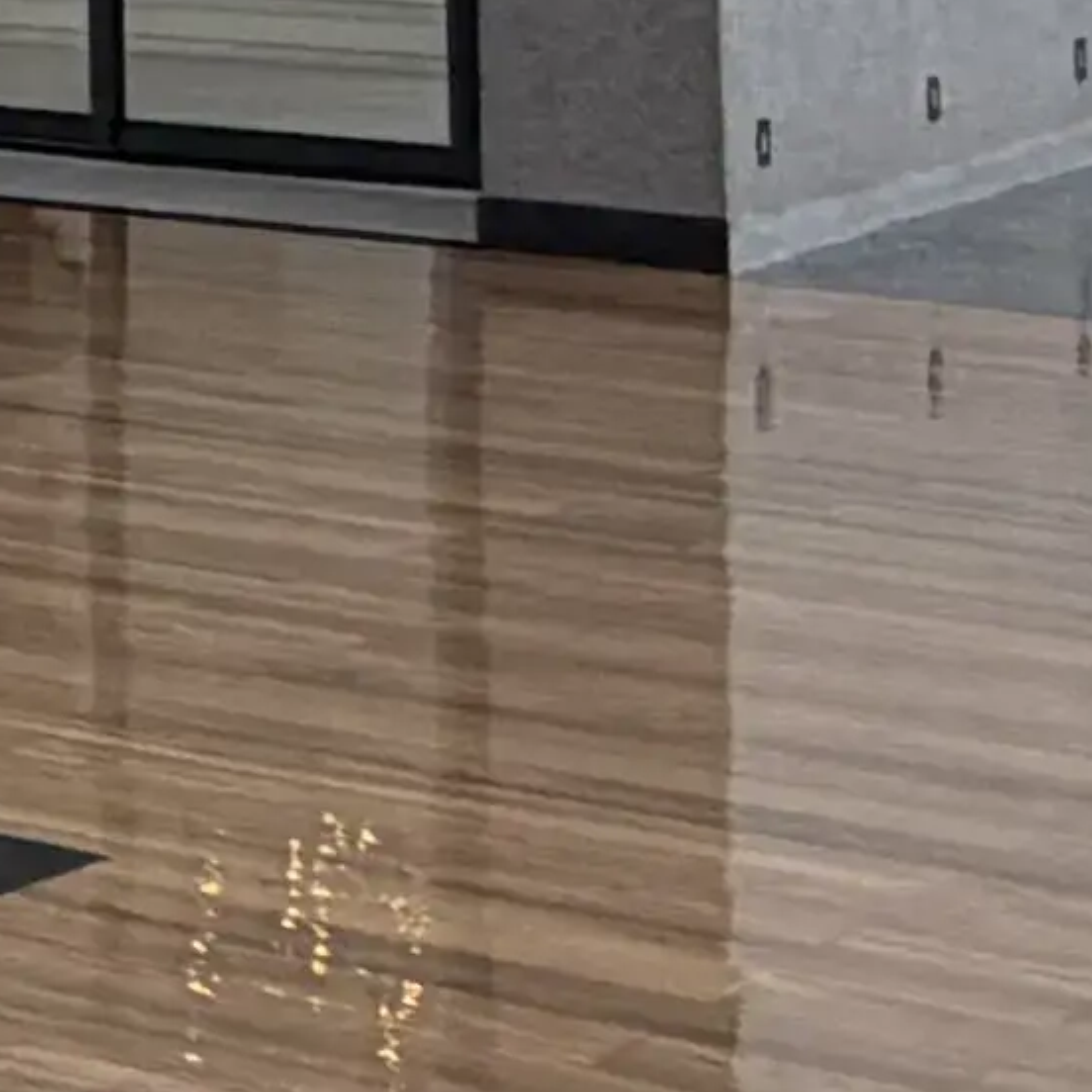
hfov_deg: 8.9
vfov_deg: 12.8
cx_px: -2829
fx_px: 4568
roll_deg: -0.6
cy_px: -599
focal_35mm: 128
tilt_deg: +4.4
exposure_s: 1/502
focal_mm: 2.22
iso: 50
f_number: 2.2
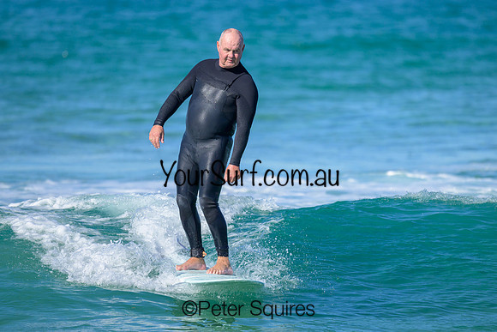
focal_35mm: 814
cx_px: 253
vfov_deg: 1.7
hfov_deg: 2.5
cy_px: 163
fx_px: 11236
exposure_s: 1/2000
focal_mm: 800
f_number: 6.3
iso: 250
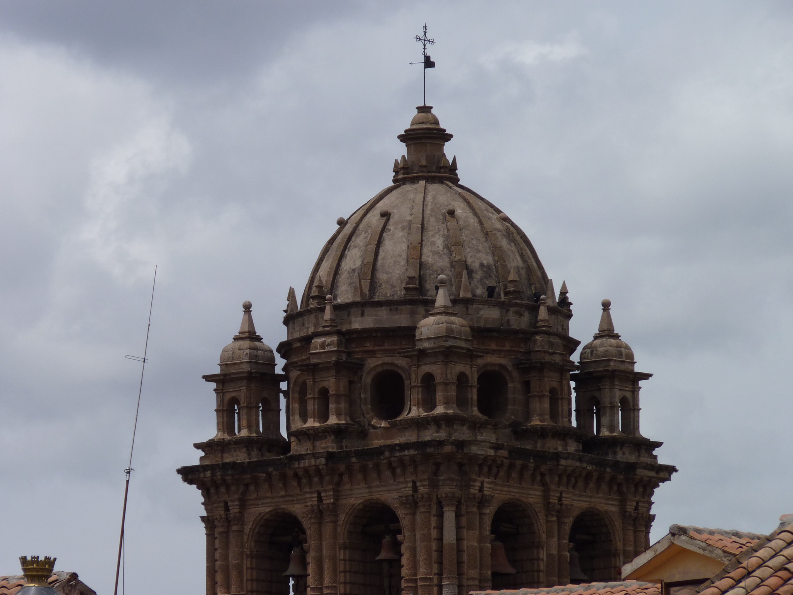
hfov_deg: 6.9
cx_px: 396
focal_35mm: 286
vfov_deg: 5.2
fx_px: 6552
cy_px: 298
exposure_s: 1/500
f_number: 7.1
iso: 80
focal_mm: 50.8
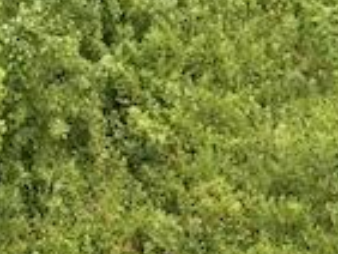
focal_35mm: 174
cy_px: -593
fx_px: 1700
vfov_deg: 7.3
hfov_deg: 11.3
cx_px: 65
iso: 120
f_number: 2.8
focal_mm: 12.29
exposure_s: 1/80
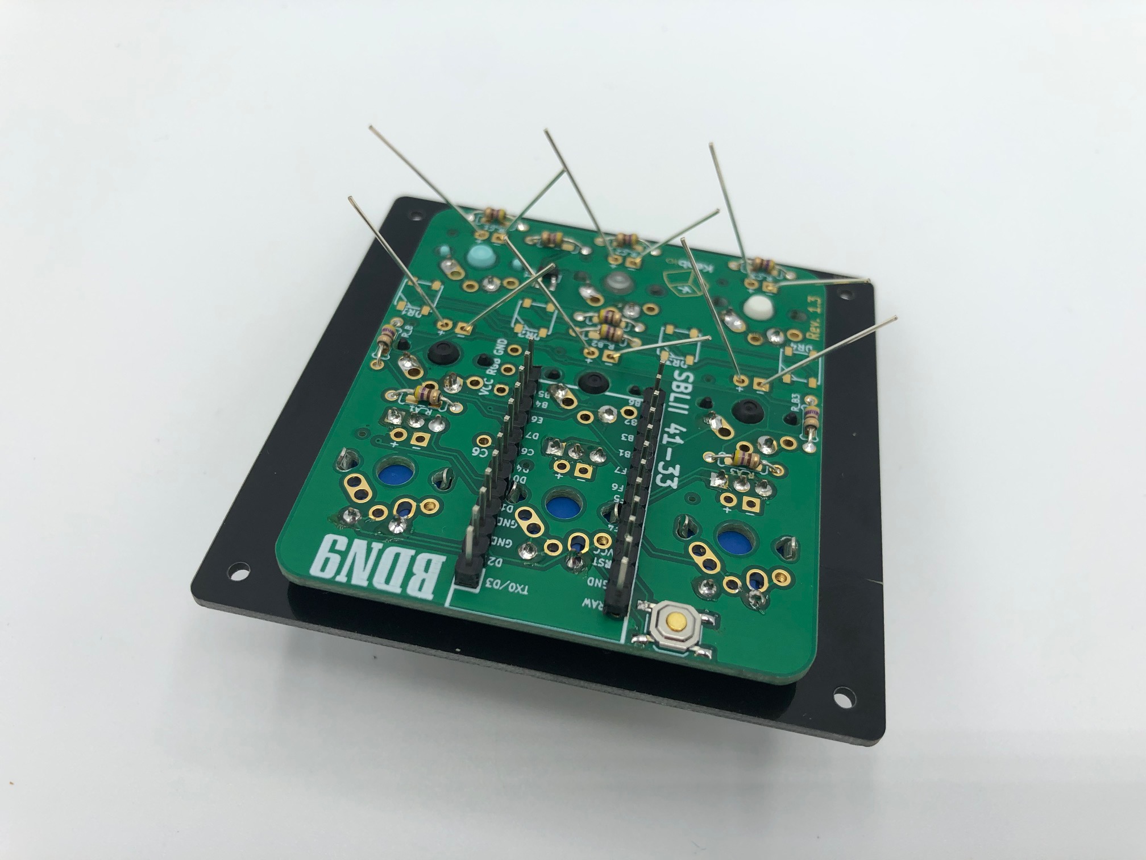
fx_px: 927
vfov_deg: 49.7
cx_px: 573
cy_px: 430
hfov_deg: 63.4
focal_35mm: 28
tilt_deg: -65.3
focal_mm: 4
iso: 20
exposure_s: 1/783
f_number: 1.8
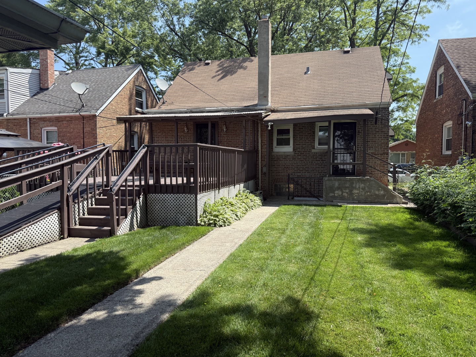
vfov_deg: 56.8
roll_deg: +0.1
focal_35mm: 24
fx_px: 330
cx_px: 238
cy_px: 178
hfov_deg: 71.6
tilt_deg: -1.8
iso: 100
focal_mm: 6.76
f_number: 1.78
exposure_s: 1/2169
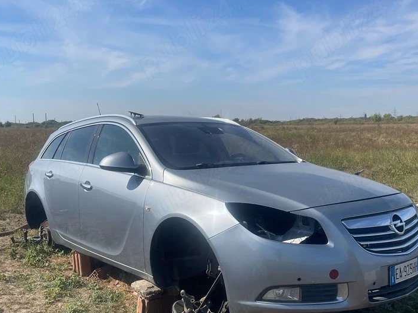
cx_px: 242
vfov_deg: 38.5
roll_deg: +0.9
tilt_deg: -6.5
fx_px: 447
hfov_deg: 50.0
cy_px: 185
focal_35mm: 37
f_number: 1.6
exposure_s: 1/4651
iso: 32
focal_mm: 4.2
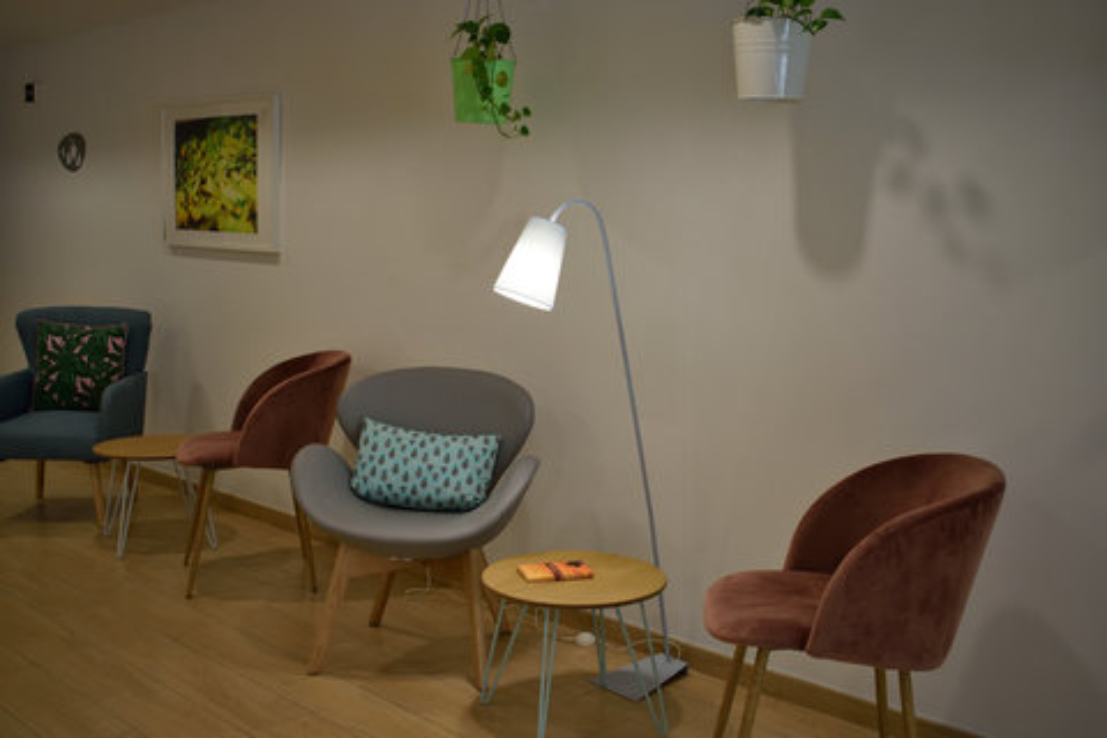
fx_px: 1199
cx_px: 554
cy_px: 369
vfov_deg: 34.2
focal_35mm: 39
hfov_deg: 49.6
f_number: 4
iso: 800
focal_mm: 26
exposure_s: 1/125
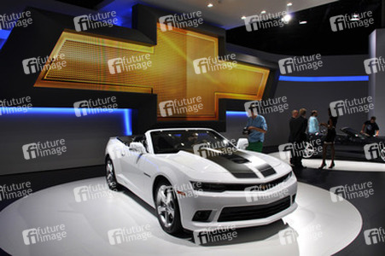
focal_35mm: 27
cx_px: 192
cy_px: 128
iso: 200
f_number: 8
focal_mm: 18
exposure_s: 1/250
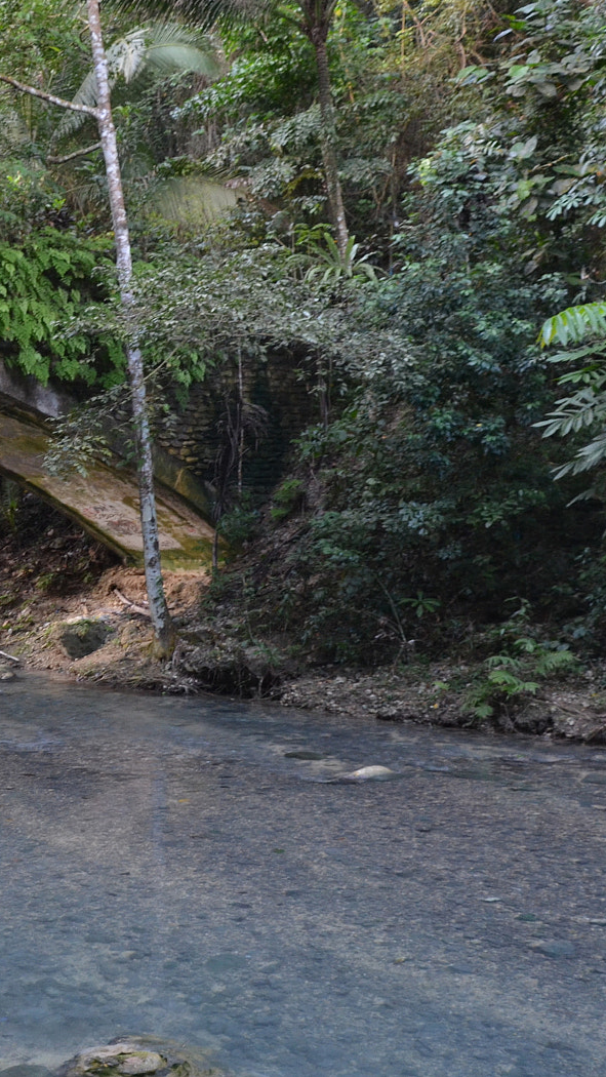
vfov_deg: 47.4
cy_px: 535
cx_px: 67
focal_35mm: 43
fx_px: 1228
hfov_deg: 26.8
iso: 800
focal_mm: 18
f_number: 3.5
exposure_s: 1/40
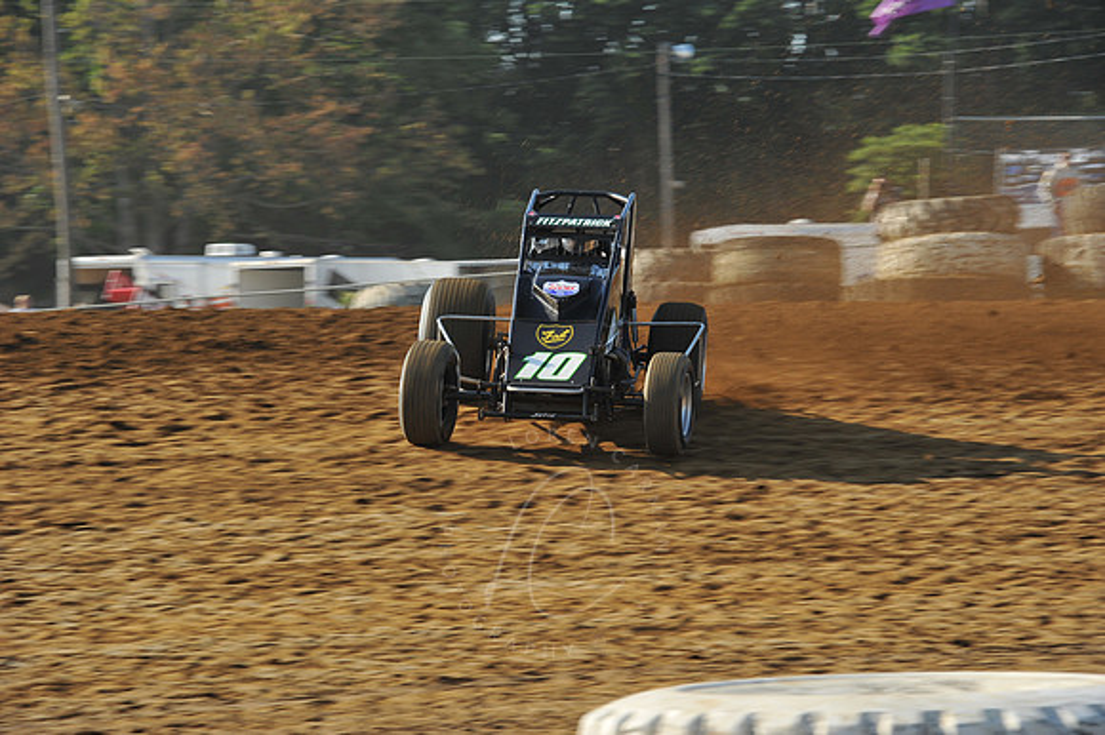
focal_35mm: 160
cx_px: 552
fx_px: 4908
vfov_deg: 8.6
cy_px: 368
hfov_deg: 12.8
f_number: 10
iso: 320
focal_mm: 160
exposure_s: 1/320
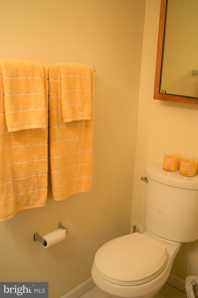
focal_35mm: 36
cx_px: 99
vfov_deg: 53.1
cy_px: 149
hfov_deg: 36.9
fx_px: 297
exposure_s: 1/60
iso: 450
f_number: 4
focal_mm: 24
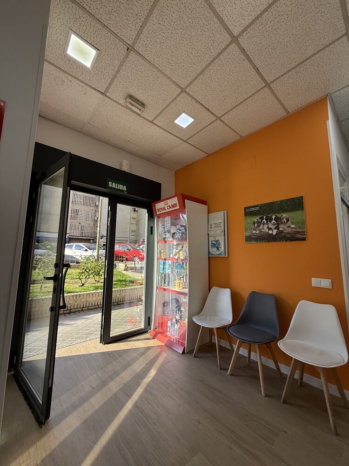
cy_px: 233
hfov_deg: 85.7
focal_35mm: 14
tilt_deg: +7.5
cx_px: 174
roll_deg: -1.4
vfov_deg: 102.1
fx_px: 188
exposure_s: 1/280
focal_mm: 2.22
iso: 64
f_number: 2.2
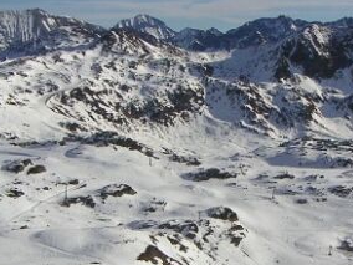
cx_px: 206
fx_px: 846
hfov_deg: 23.5
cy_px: 207
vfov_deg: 17.6
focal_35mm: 83
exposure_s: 1/500
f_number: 6.7
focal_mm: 5
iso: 64
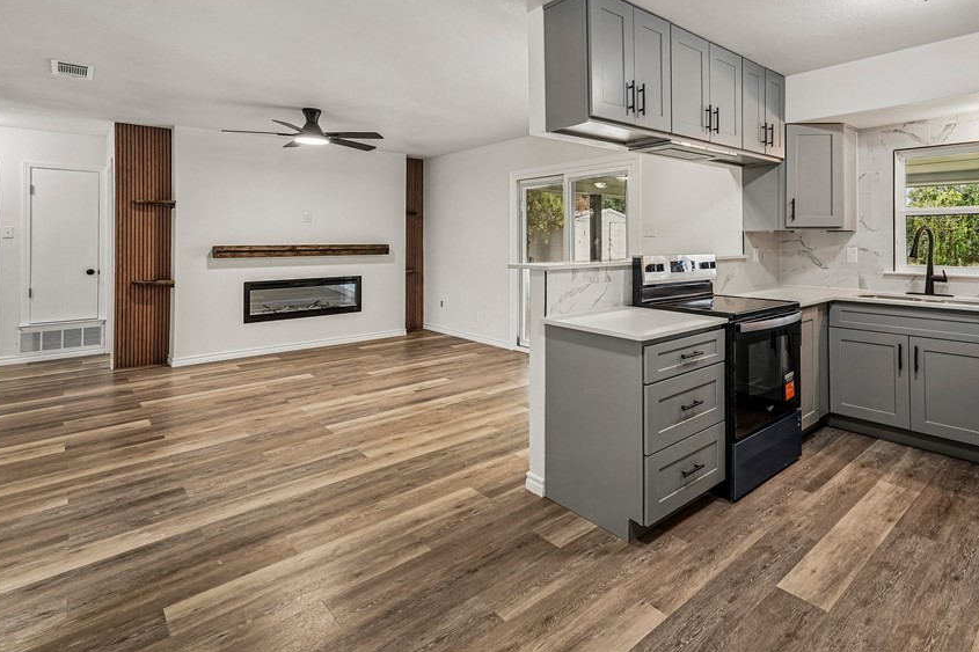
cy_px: 240
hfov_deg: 89.1
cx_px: 578
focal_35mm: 18
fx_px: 489
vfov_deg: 66.2
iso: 400
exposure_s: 1/15
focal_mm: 14
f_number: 8
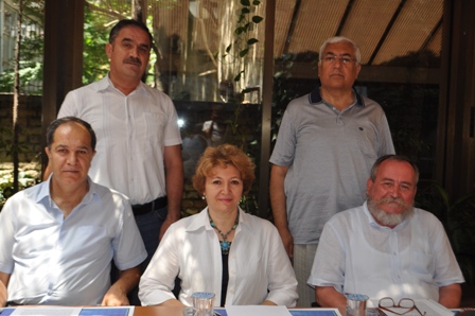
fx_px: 633
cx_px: 238
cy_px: 158
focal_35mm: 48
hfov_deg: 41.1
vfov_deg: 28.0
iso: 400
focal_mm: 32
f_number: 4.8
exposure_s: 1/125
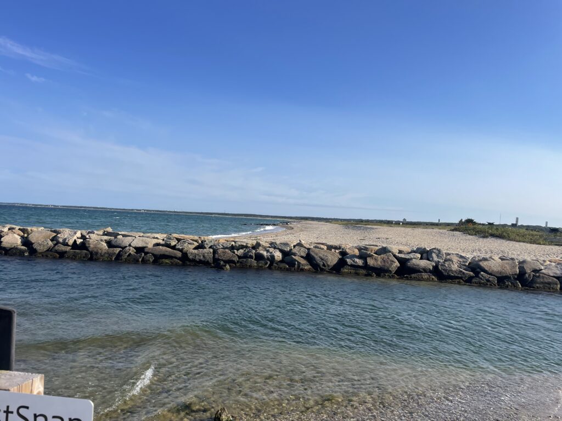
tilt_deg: +3.1
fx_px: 422
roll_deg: -2.0
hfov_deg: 67.3
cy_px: 210
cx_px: 281
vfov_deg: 53.1
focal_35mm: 26
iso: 32
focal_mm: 4.2
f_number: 1.6
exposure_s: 1/3861
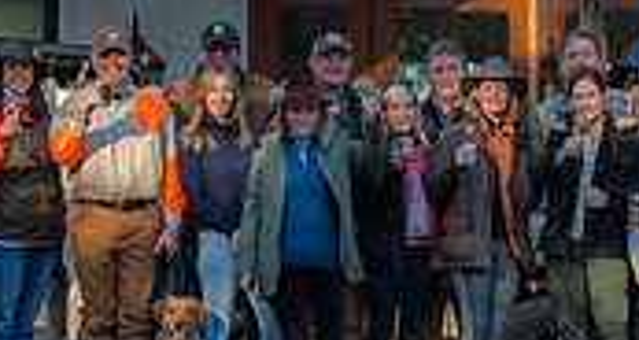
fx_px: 4399
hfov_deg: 8.3
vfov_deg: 4.4
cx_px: 684
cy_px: -8
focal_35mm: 263
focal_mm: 70
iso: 160
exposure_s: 1/125
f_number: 5.6
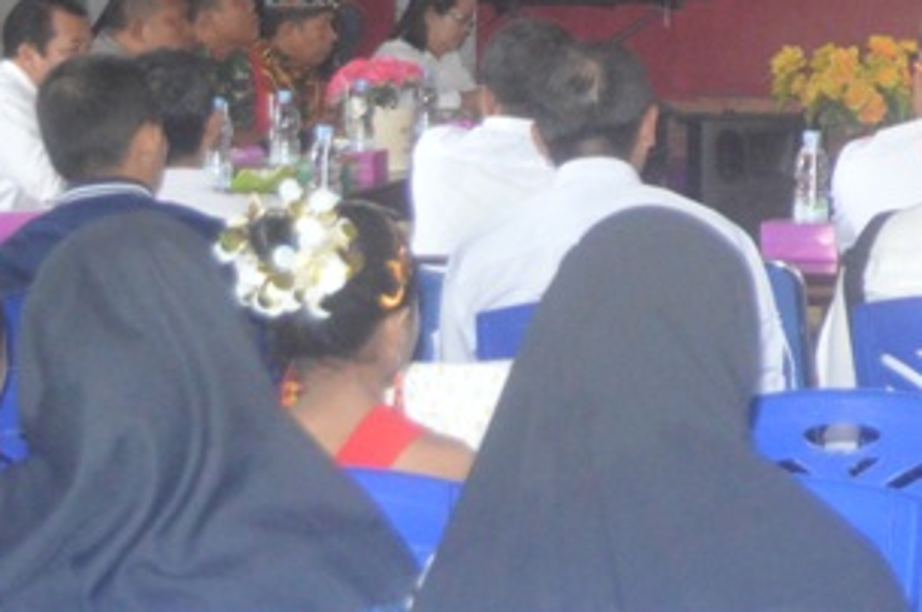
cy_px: -162
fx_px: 4009
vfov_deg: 8.6
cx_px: 1365
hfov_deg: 12.5
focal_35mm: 157
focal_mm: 31
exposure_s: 1/60
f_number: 4.2
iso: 2500
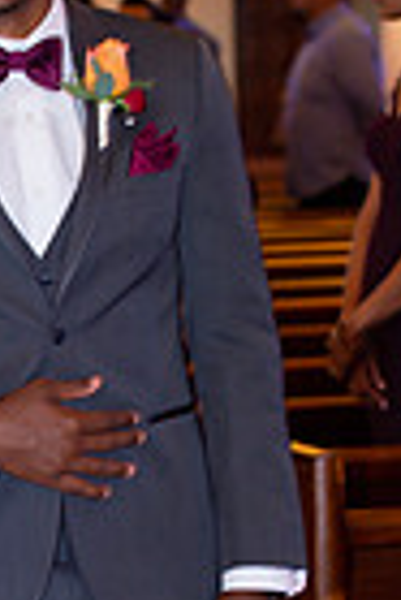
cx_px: -54
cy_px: 427
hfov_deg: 6.1
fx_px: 3766
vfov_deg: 9.1
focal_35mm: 226
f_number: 4
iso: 1250
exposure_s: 1/60
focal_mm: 70
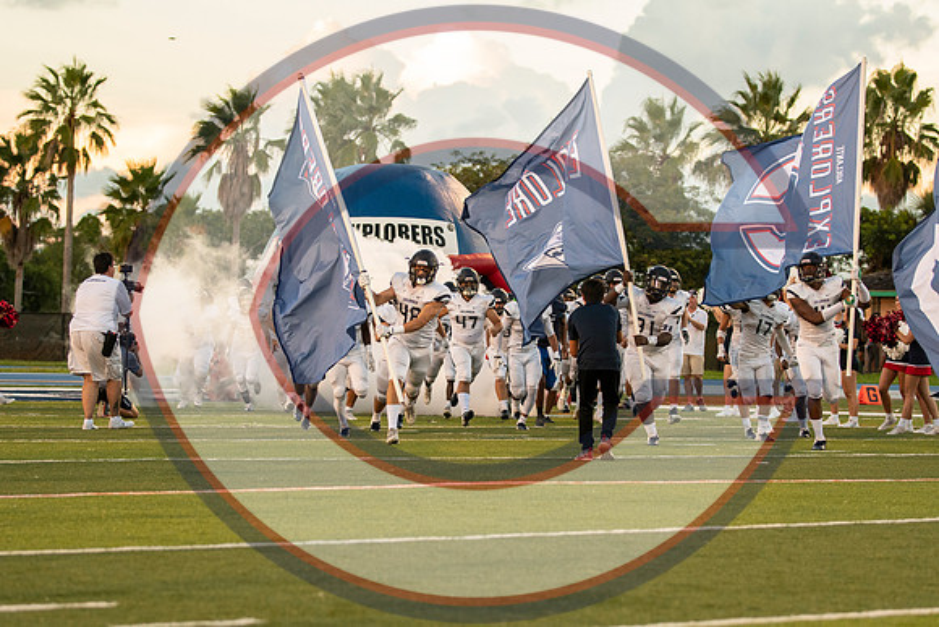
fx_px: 3718
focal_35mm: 142
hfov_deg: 14.4
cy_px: 314
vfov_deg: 9.6
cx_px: 470
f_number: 2.8
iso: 1600
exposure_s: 1/1600
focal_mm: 95
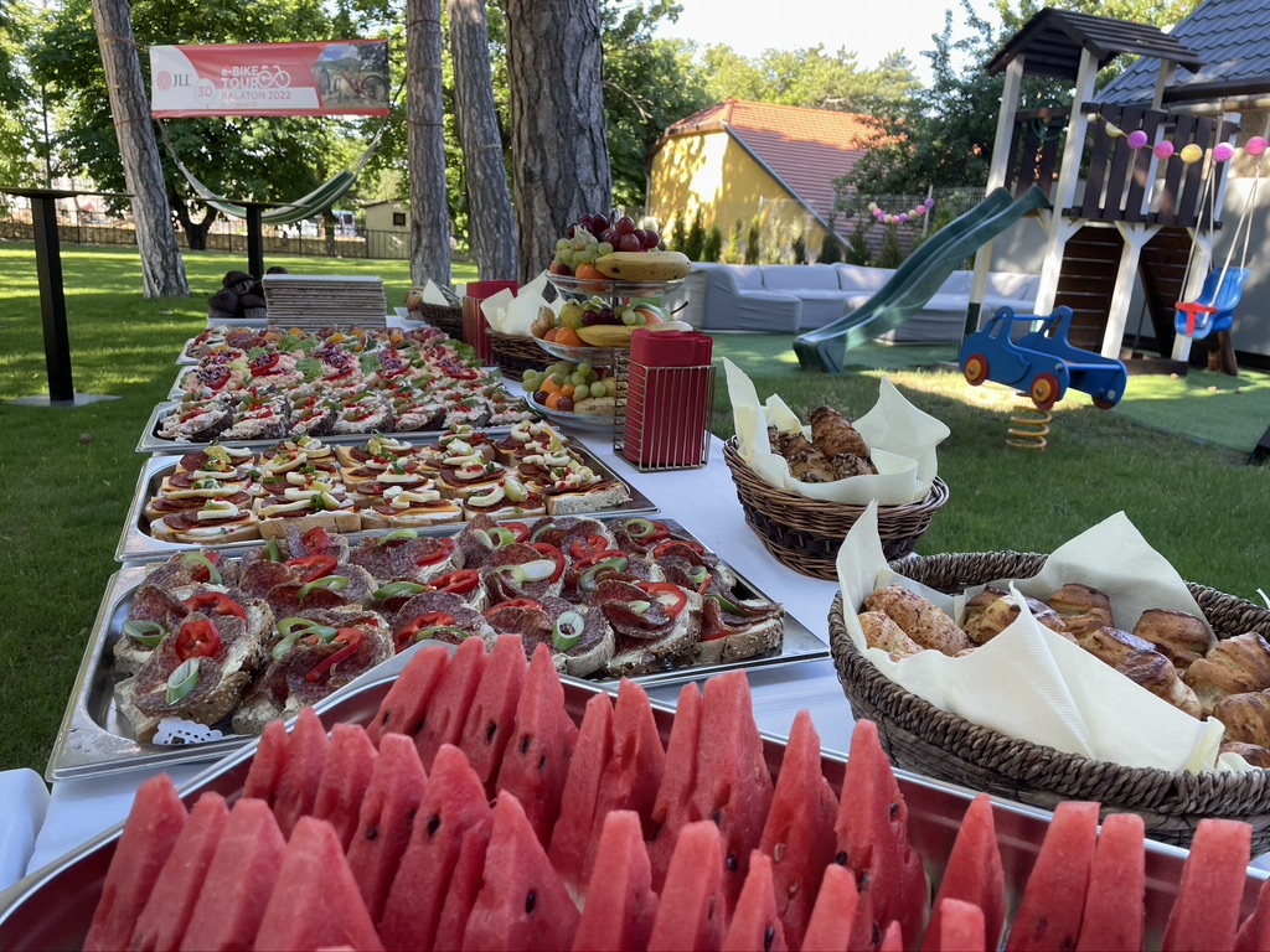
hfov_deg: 67.3
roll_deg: -4.3
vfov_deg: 53.1
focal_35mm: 26
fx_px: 954
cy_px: 476
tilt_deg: -14.0
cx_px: 635
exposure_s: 1/150
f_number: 1.6
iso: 32
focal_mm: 4.2
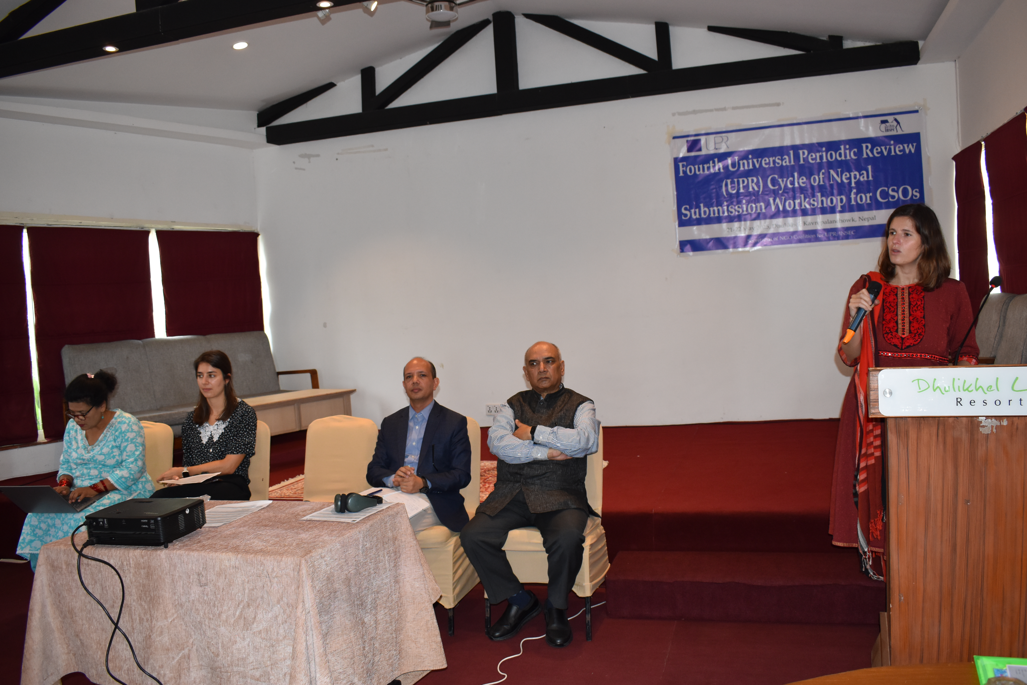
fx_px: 856
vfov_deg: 43.6
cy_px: 342
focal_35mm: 30
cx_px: 514
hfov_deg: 61.9
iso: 800
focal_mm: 20
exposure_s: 1/80
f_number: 4.5
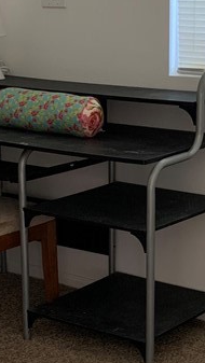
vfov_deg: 24.5
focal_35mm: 86
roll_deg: +0.2
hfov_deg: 14.1
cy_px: 265
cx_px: 145
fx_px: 830
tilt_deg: -17.6
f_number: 1.8
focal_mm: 4.25
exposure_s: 1/60
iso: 200
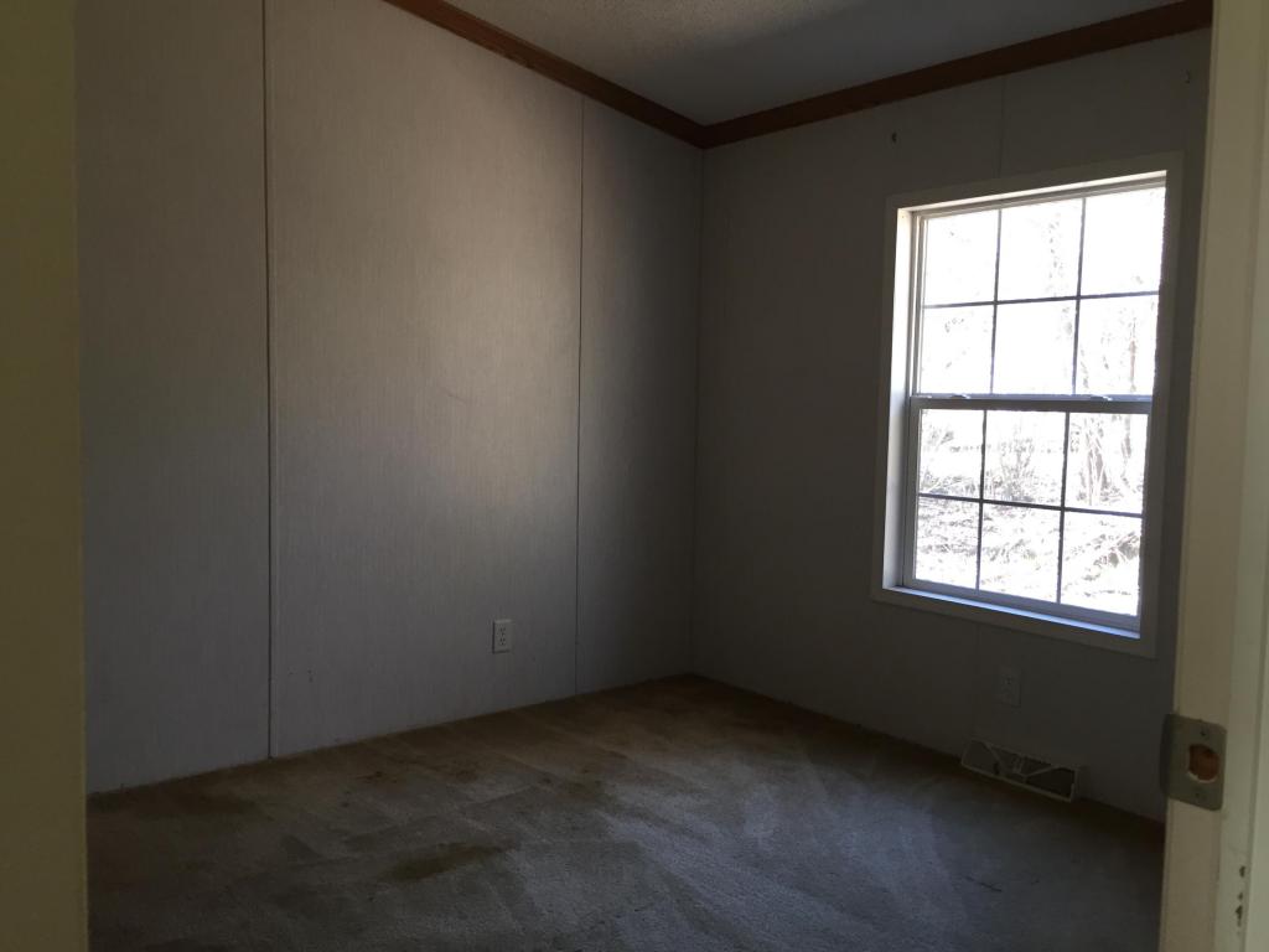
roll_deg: -1.5
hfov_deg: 61.7
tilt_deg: -4.4
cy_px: 476
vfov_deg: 48.2
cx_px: 634
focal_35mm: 29
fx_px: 1063
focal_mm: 4.15
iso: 40
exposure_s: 1/30
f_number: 2.2
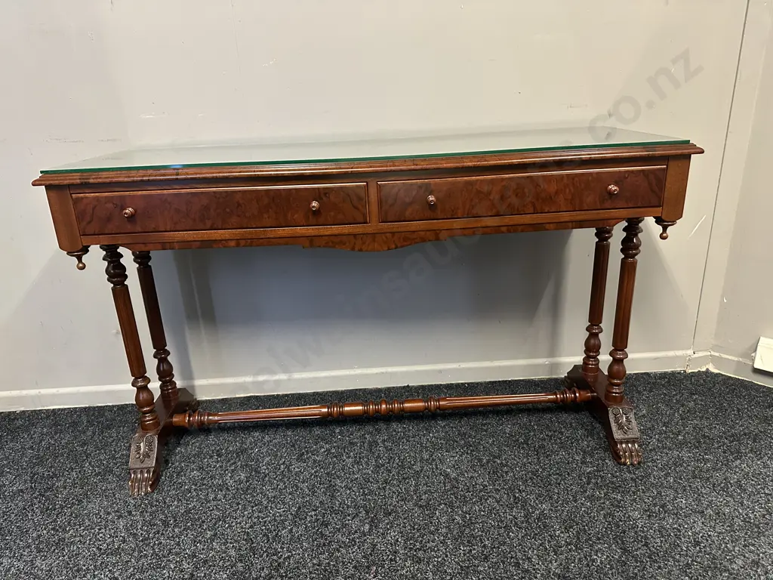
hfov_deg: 71.6
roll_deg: +2.3
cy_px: 290
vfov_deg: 56.8
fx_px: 536
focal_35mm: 24
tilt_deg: -20.3
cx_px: 386
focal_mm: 6.86
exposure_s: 1/50
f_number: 1.78
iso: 500
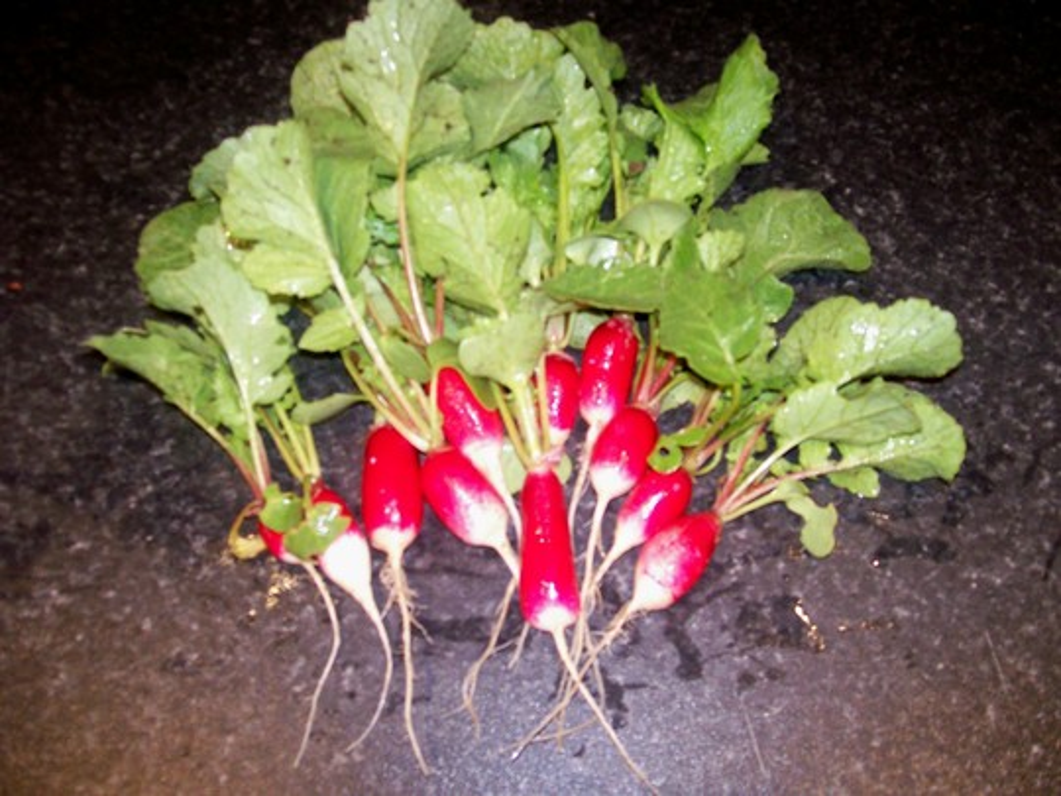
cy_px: 398
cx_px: 530
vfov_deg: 39.7
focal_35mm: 36
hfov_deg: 51.4
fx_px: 1103
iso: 140
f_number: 2.7
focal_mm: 6
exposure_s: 1/64
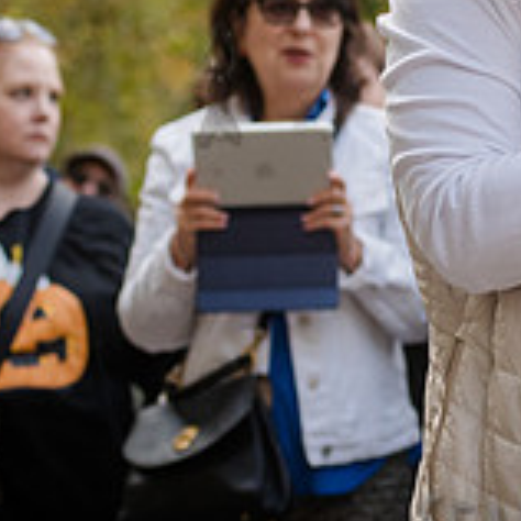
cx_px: 537
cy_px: -90
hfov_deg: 6.0
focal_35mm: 291
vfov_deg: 6.0
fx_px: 4955
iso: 1000
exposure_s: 1/1000
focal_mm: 80
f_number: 5
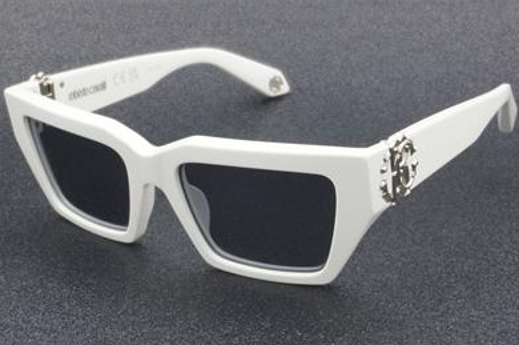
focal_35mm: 77
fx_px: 1109
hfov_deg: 26.3
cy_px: 176
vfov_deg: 17.7
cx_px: 265
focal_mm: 50
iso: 100
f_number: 32
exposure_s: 1
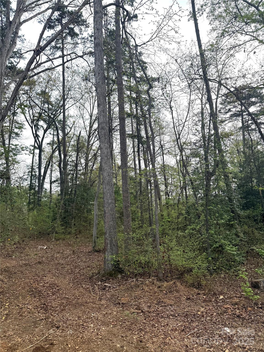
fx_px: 244
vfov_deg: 71.6
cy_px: 176
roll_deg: +3.8
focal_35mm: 24
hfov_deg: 56.8
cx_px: 132
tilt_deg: +10.6
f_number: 1.78
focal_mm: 6.76
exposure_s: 1/4975
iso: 100
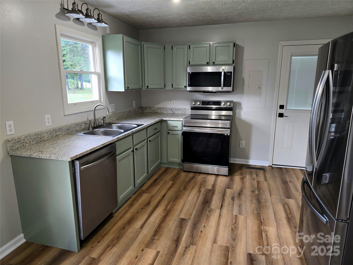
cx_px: 176
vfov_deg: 58.9
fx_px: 235
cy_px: 132
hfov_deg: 73.9
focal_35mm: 23
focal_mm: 6.3
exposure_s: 1/60.2
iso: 100
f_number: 1.7
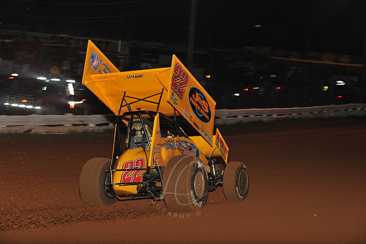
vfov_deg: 12.2
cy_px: 122
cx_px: 183
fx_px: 1138
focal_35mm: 112
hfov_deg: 18.3
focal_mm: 112
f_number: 7.1
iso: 1000
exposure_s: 1/320
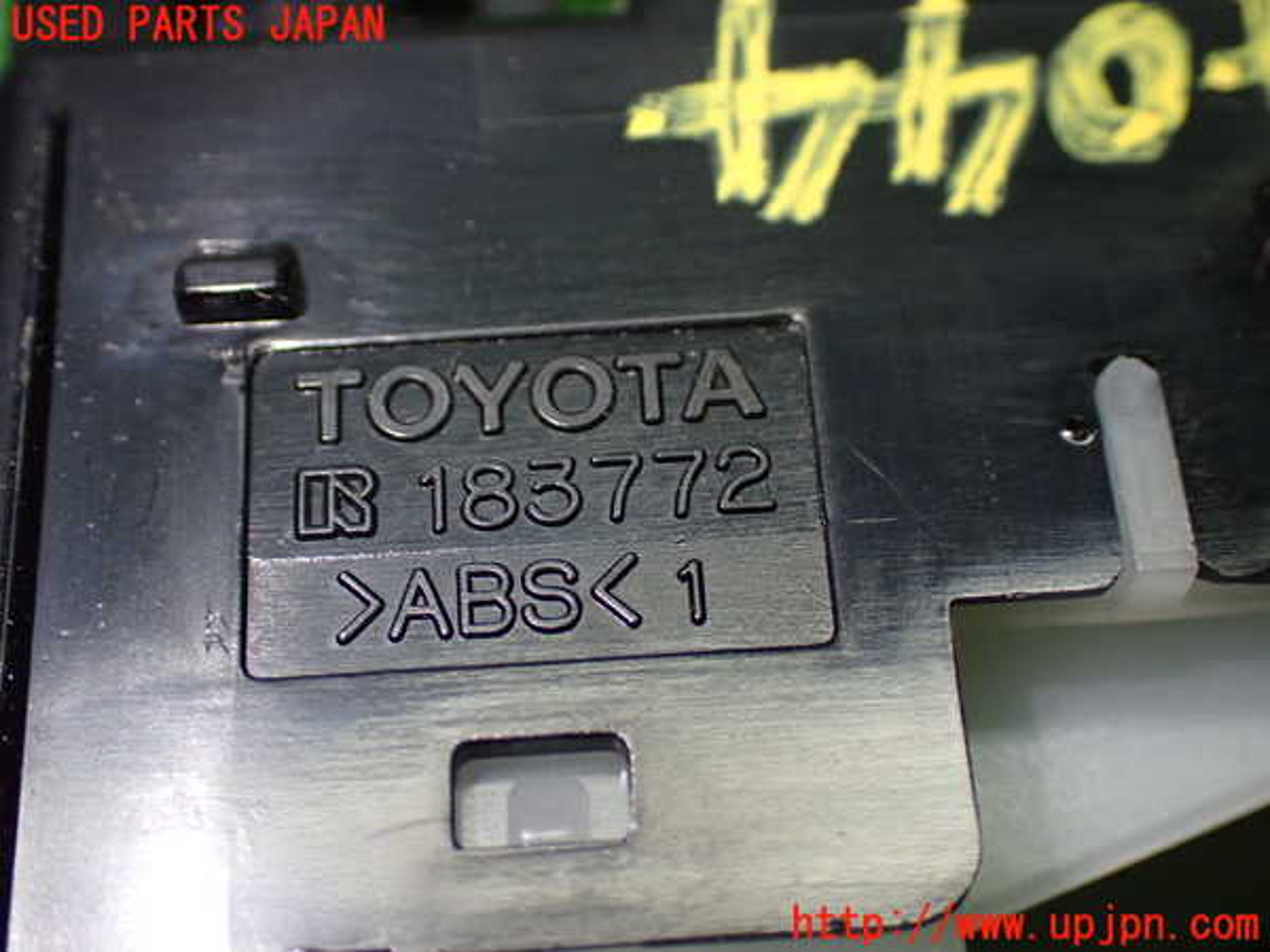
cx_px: 635
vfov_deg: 27.0
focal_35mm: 54
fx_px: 1981
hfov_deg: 35.5
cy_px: 476
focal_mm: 9.65
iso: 800
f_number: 3.3
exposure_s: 1/200
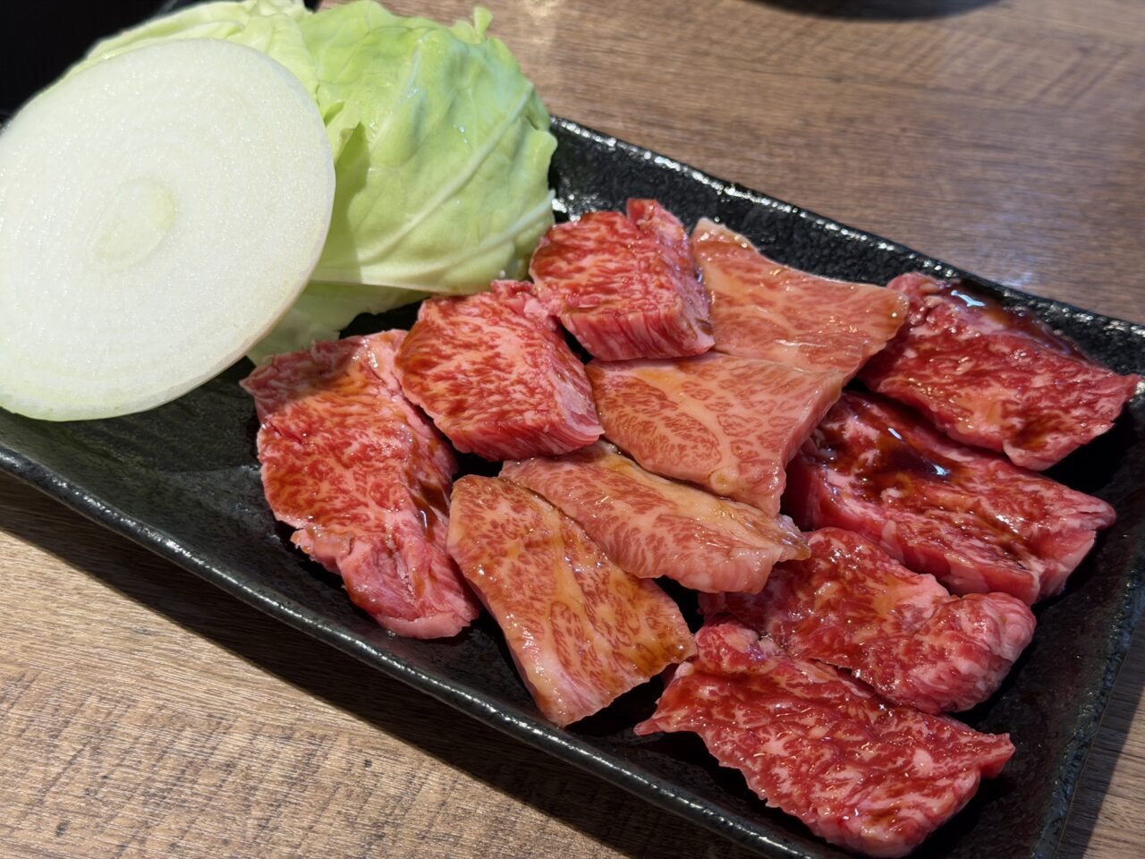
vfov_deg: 30.3
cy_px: 430
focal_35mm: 48
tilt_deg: -46.3
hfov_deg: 39.7
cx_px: 572
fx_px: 1588
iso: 125
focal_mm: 6.76
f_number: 1.78
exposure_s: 1/60
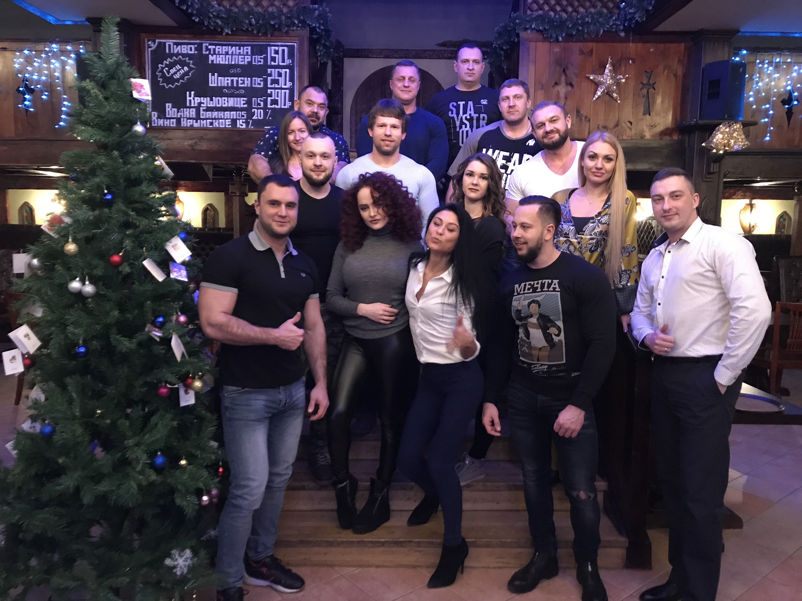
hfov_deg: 63.4
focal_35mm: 28
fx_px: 649
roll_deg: -1.2
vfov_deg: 49.7
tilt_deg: -7.5
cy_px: 300
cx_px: 401
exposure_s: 1/6
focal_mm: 3.99
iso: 100
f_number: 1.8
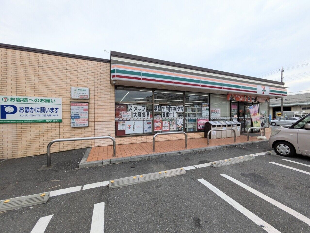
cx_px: 155
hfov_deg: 102.0
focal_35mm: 14
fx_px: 125
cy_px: 116
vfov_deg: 85.7
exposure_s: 1/972
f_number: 2.2
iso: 52
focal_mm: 1.83
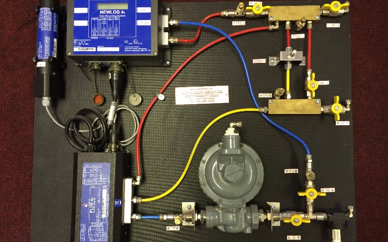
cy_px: 132
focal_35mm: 32
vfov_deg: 39.4
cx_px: 195
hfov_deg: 59.6
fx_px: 338
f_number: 2.2
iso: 160
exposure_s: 1/33
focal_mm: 4.12
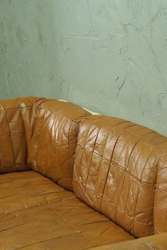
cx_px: 175
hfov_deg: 14.6
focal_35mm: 92
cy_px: 259
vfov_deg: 21.3
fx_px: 641
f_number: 7.1
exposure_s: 1/8
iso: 400
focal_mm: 22
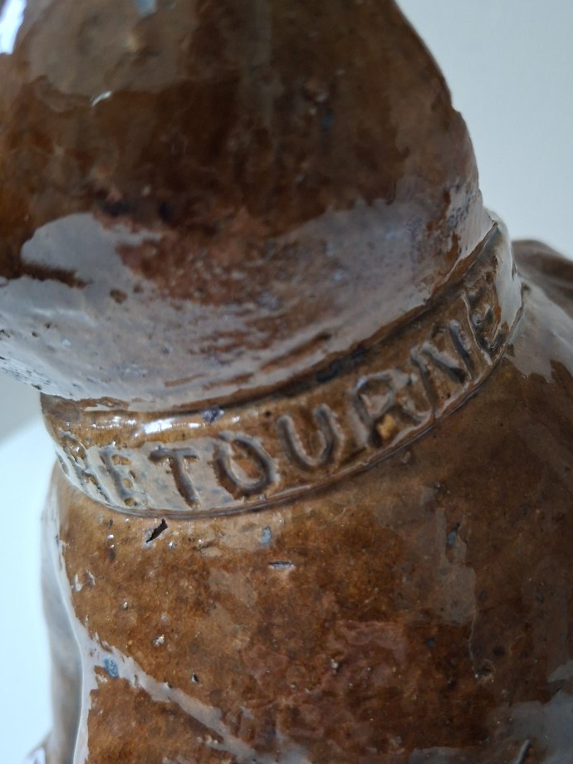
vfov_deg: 59.9
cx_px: 372
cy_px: 403
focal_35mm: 30
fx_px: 662
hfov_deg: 46.2
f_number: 1.8
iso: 640
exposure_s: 1/25
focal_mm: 5.54
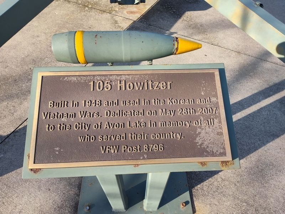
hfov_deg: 73.9
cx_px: 142
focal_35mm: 23
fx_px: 189
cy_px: 107
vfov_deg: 58.9
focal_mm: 5.56
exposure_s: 1/411
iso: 100
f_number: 1.8
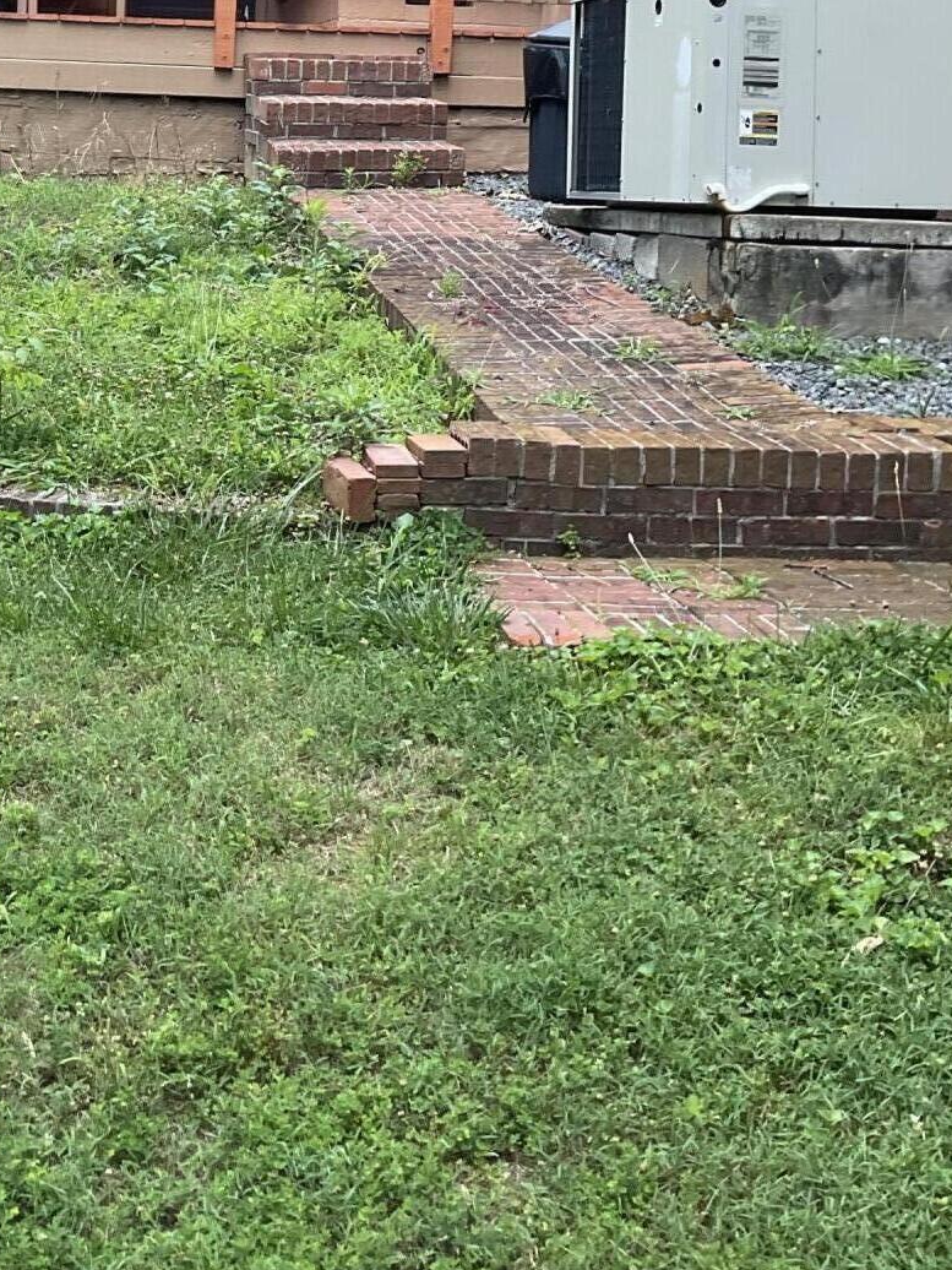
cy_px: 145
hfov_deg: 25.2
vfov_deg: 32.7
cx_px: 82
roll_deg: -2.9
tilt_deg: +1.3
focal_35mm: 56
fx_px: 2053
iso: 20
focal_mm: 3
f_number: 1.8
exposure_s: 1/120
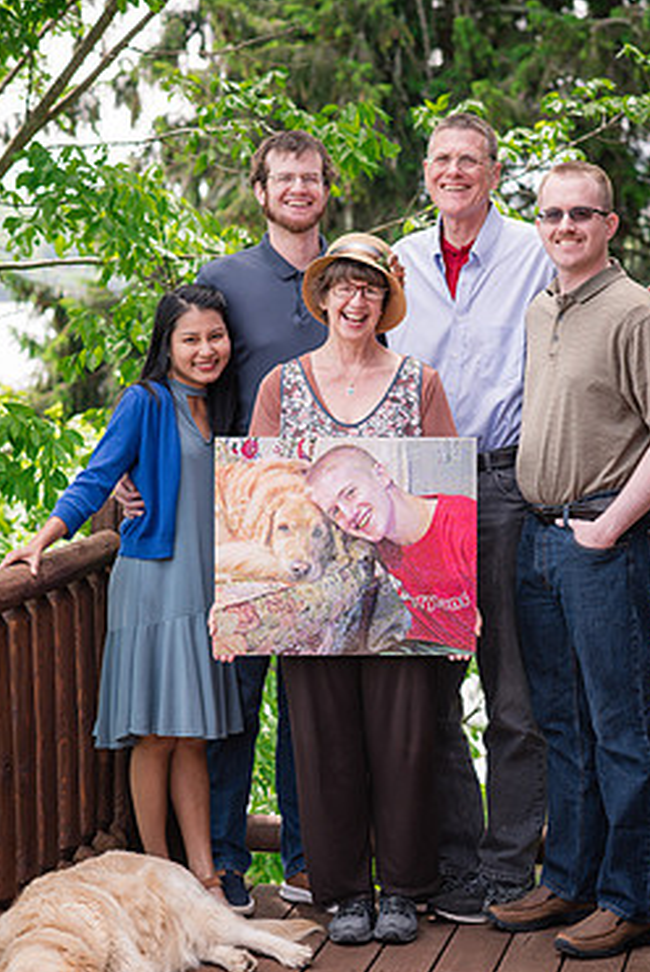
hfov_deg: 13.3
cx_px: 328
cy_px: 545
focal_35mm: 103
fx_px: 2784
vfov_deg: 19.8
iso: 400
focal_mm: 85
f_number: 5
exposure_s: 1/400
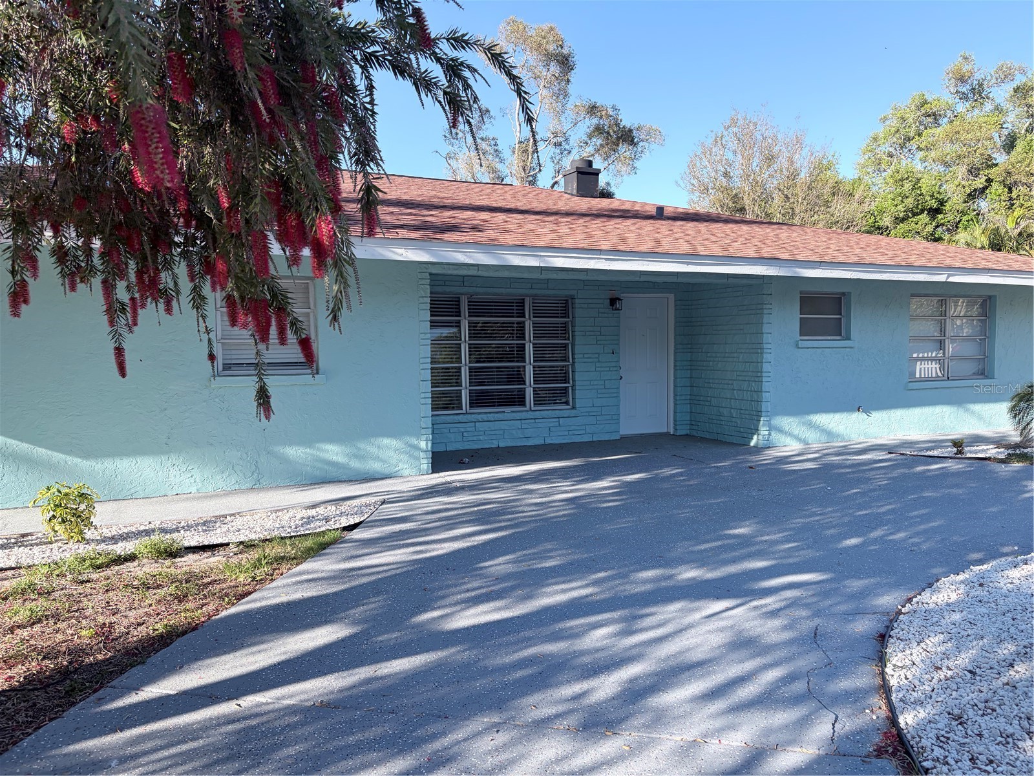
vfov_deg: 53.1
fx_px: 777
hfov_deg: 67.3
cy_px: 388
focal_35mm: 26
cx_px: 517
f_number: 1.6
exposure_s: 1/1155
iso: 50
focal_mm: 5.96
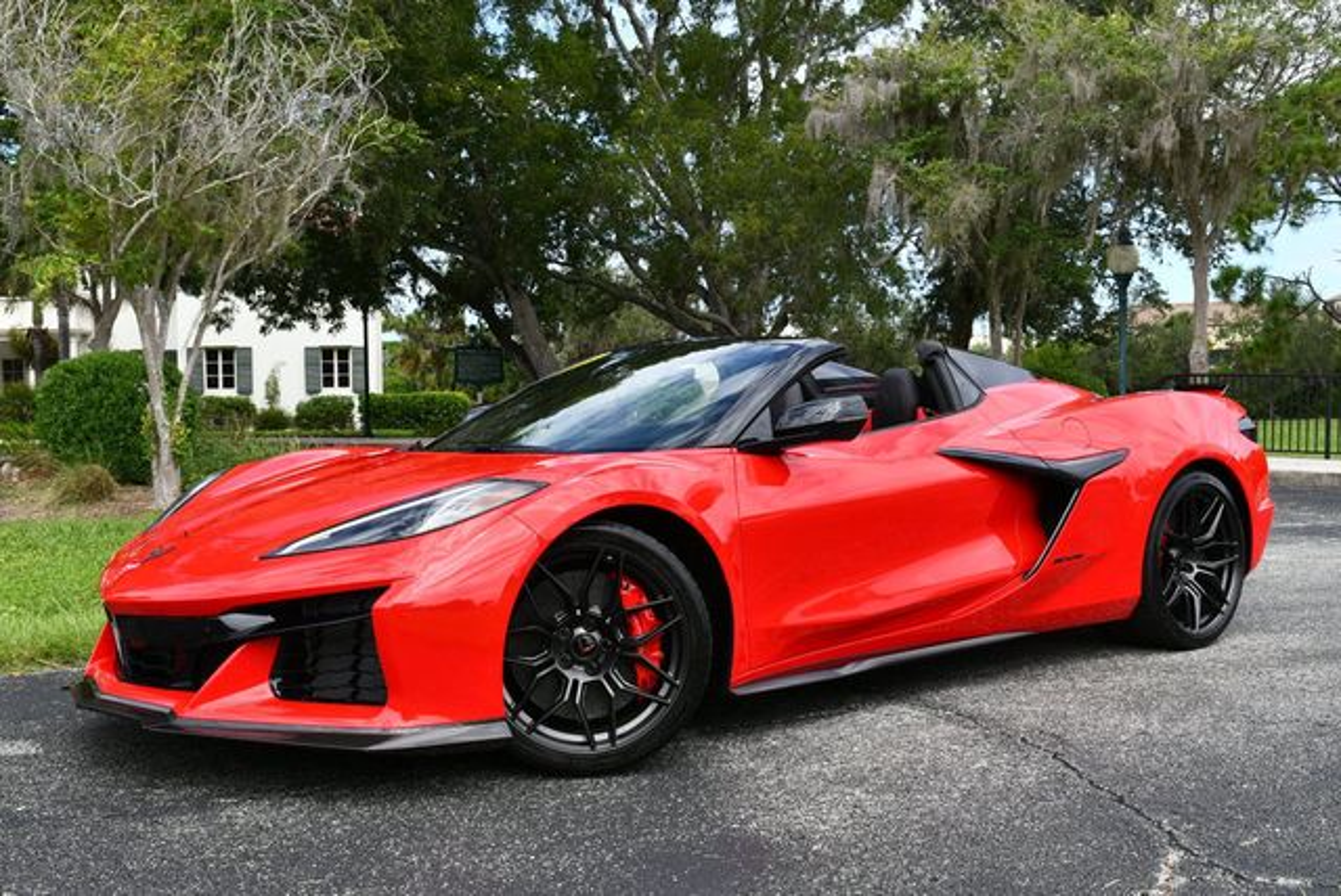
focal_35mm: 40
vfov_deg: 33.5
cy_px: 448
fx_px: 1491
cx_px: 670
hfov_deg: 48.4
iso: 140
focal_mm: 20
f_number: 8
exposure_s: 1/250
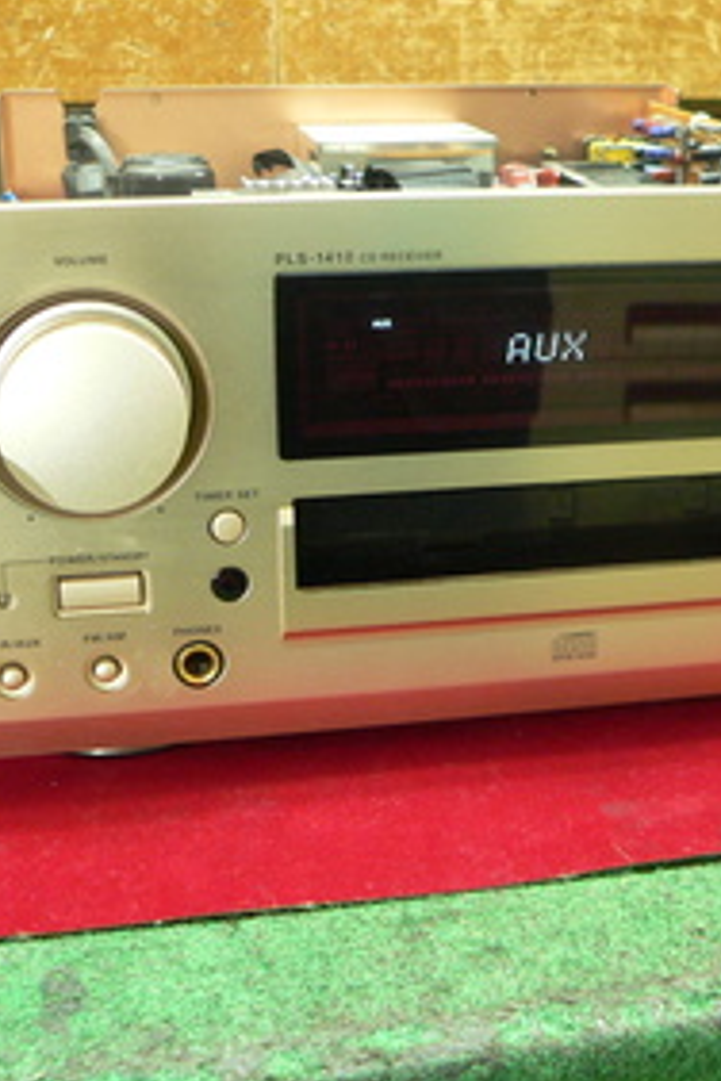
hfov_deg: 23.9
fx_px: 1682
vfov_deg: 35.6
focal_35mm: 56
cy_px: 542
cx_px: 545
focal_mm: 6.7
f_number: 2.8
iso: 200
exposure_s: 1/4
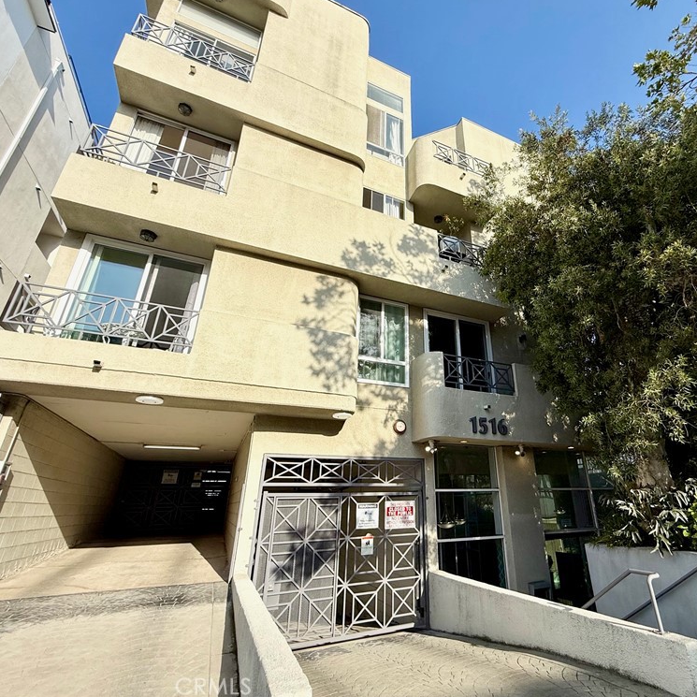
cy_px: 341
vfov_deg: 84.0
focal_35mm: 17
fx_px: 387
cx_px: 418
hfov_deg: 83.0
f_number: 2.2
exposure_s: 1/2320
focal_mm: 2.22
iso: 50
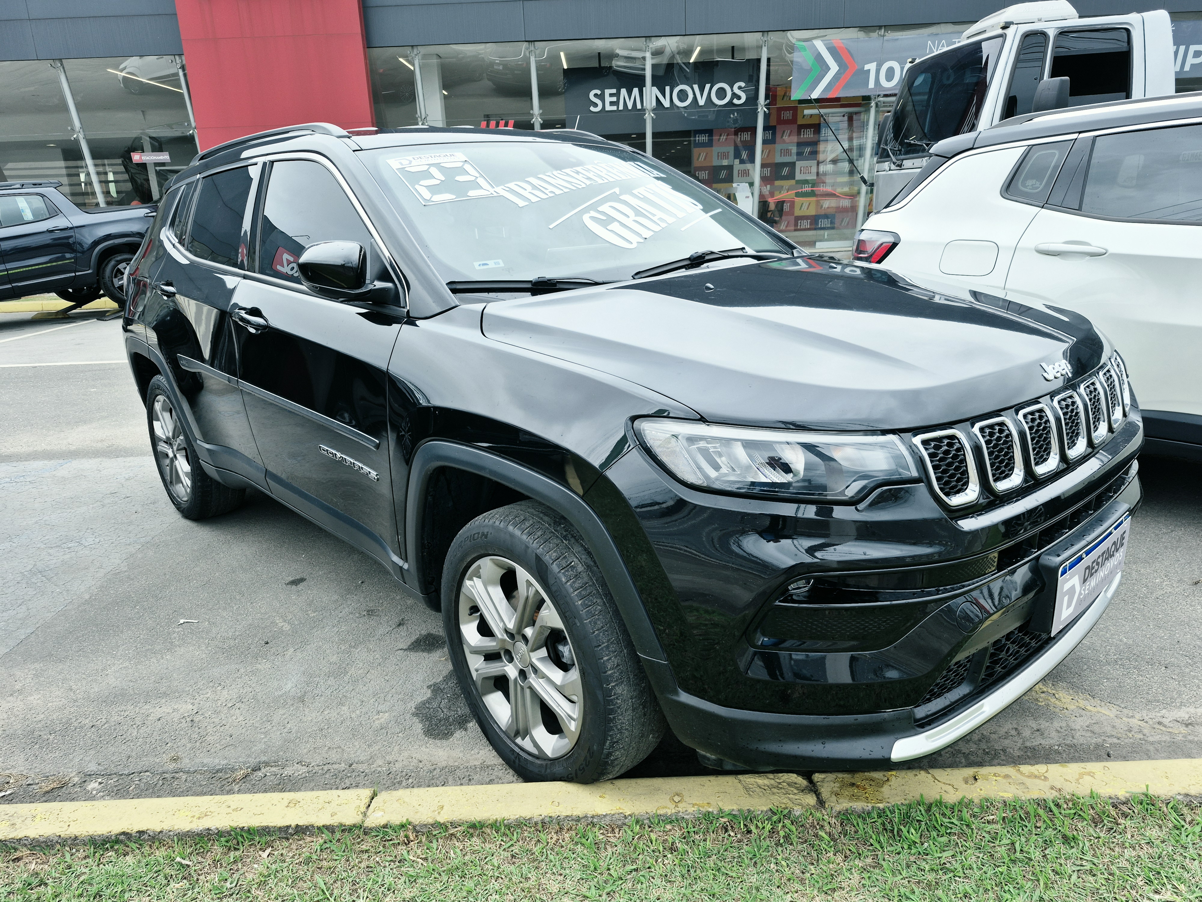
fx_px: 799
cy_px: 451
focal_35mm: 23
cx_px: 601
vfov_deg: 58.9
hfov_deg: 73.9
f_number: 1.8
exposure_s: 1/660
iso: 25
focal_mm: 5.4
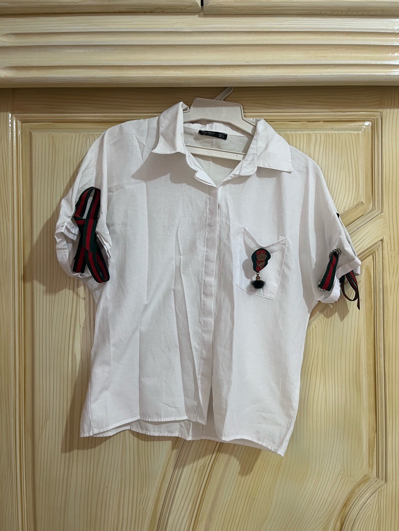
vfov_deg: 67.3
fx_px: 400
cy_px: 266
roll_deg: +1.0
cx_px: 200
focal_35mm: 26
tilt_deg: -1.4
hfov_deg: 53.1
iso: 64
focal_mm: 5.1
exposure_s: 1/50
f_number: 1.6
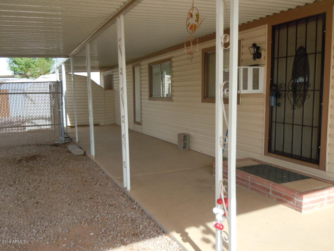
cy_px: 126
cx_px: 167
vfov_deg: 46.8
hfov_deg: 60.0
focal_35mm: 30
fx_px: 289
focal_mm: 5.4
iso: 100
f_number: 3.5
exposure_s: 1/320
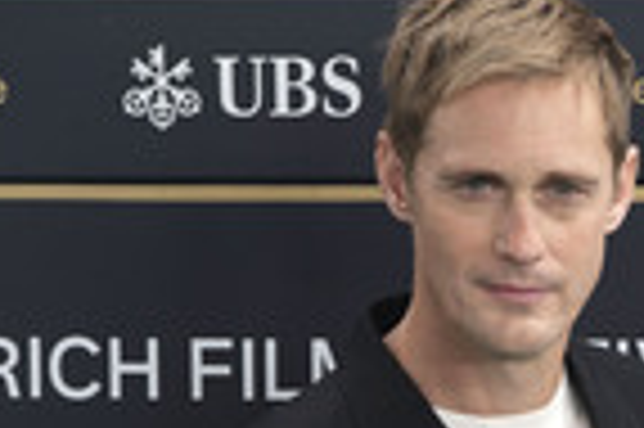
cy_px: 586
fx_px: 6826
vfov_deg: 3.6
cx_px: 894
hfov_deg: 5.4
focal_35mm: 382
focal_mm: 121
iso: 400
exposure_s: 1/200
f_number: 4.5
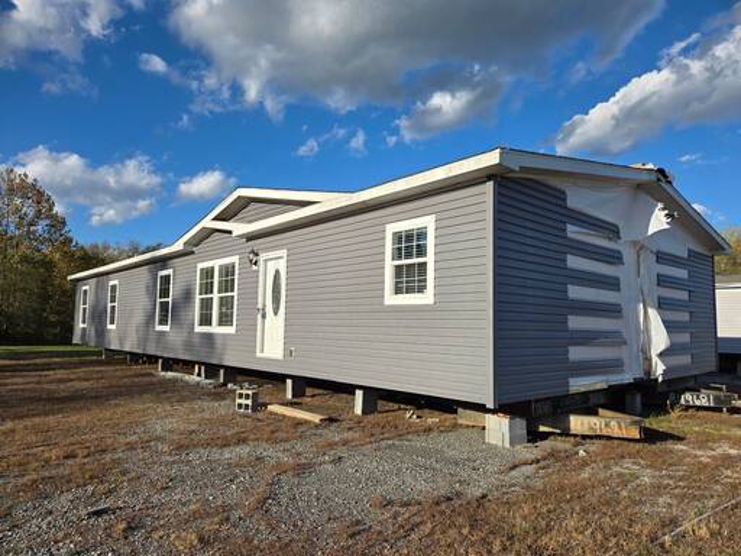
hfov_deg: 73.9
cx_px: 370
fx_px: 492
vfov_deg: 58.9
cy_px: 278
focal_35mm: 23
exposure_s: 1/1814
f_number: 1.8
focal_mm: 5.4
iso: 25
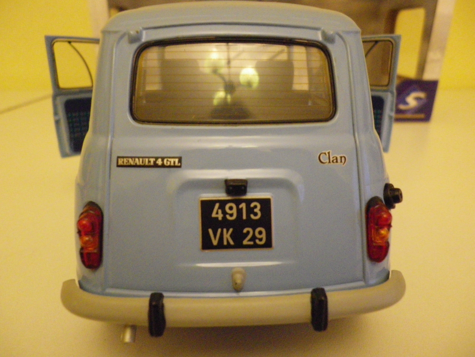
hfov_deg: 63.4
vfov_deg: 49.7
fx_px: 384
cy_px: 178
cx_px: 238
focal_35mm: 28
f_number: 2.6
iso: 800
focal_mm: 4.9
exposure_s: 1/40
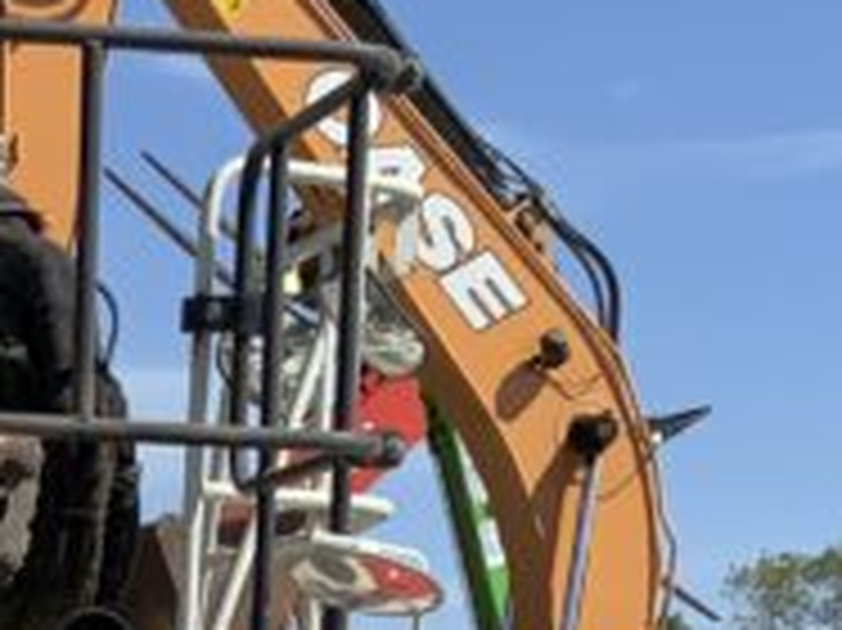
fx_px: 3865
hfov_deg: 12.2
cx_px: -81
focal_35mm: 159
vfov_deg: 8.8
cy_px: 1264
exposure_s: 1/1490
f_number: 1.8
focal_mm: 3
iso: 16
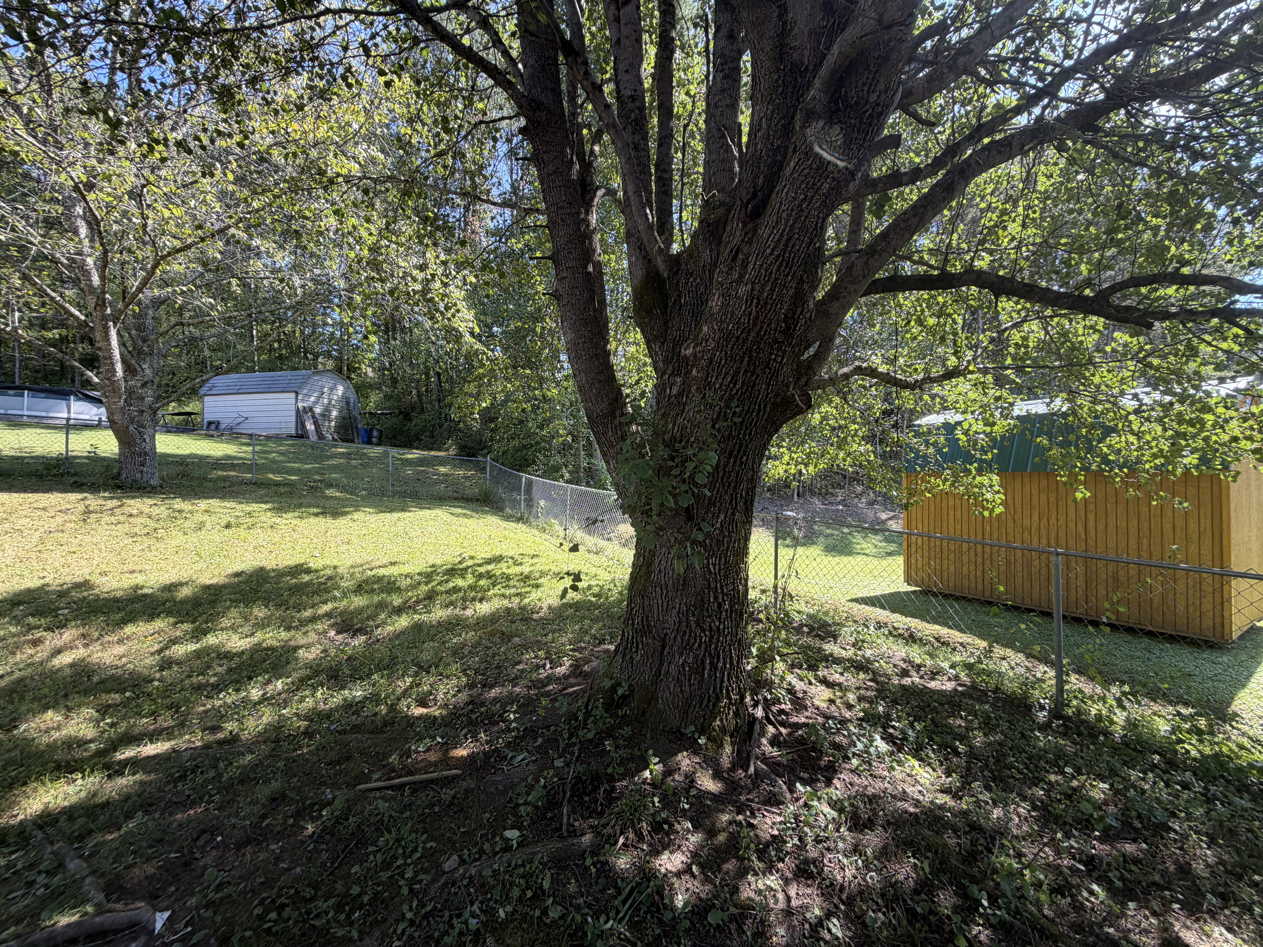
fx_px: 511
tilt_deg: +1.3
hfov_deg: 102.1
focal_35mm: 14
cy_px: 474
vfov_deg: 85.7
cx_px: 632
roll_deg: +0.5
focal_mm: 2.22
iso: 40
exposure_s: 1/140
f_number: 2.2
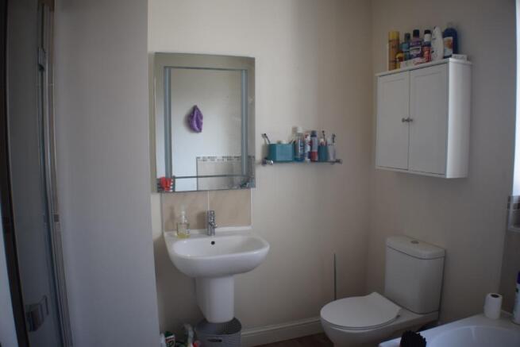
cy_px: 174
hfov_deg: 57.2
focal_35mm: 33
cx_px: 260
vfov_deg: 40.0
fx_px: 477
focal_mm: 22
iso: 400
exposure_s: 1/80
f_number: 4.5
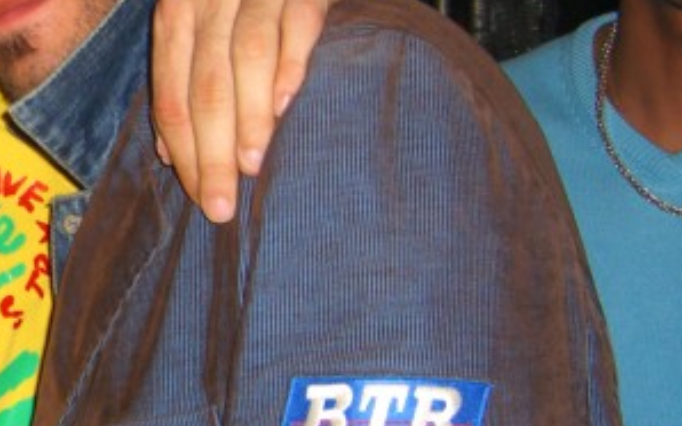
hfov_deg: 18.5
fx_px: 2007
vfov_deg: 12.1
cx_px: -71
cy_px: 186
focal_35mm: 108
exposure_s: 1/60
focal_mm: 7.9
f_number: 2.8
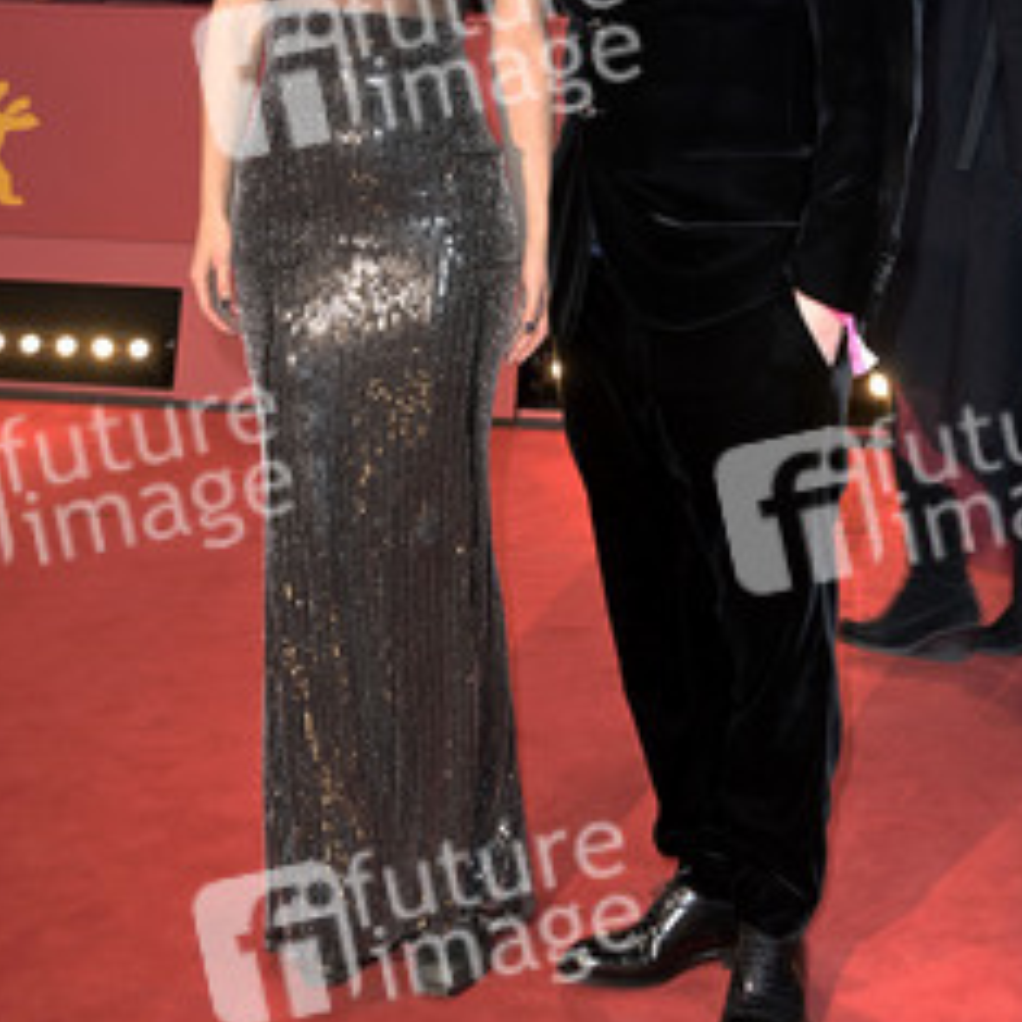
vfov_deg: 26.2
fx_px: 2171
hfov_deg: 26.5
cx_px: 544
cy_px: 274
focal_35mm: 65
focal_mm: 45
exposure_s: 1/160
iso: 1000
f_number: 5.6
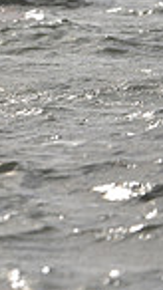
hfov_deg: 1.0
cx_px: -409
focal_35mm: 1204
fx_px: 9262
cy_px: -74
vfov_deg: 1.8
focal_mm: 290
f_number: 9
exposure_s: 1/2000
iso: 400
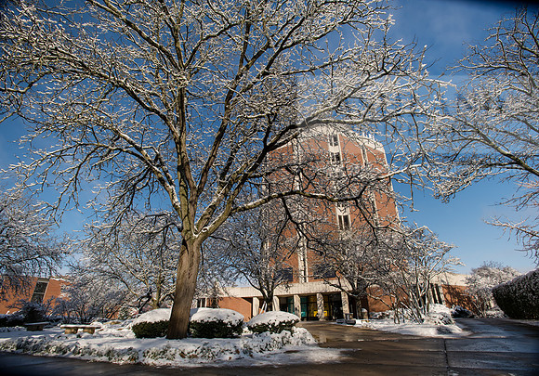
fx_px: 298
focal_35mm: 20
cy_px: 188
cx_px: 270
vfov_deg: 64.5
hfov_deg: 84.2
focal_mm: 19
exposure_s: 1/320
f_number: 9
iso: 250
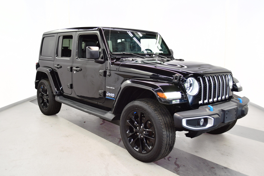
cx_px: 132
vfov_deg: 40.0
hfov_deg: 57.2
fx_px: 242
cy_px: 88
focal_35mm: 33
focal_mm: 22
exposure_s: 1/40
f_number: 4
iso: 450
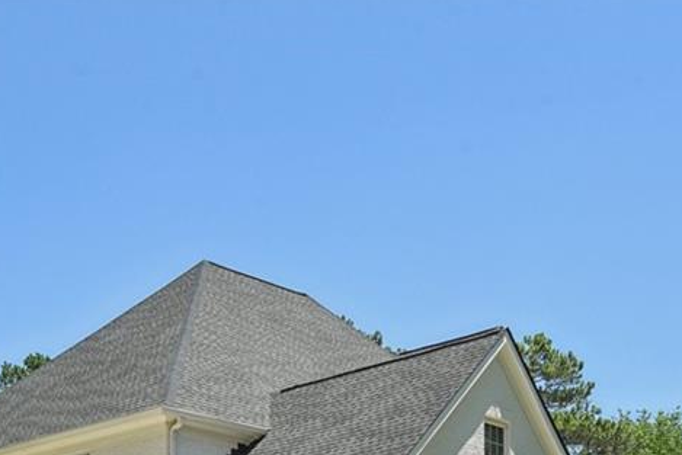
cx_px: 355
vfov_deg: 21.9
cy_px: 489
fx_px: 1118
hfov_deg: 33.9
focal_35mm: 59
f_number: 8
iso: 400
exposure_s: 1/500
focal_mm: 27
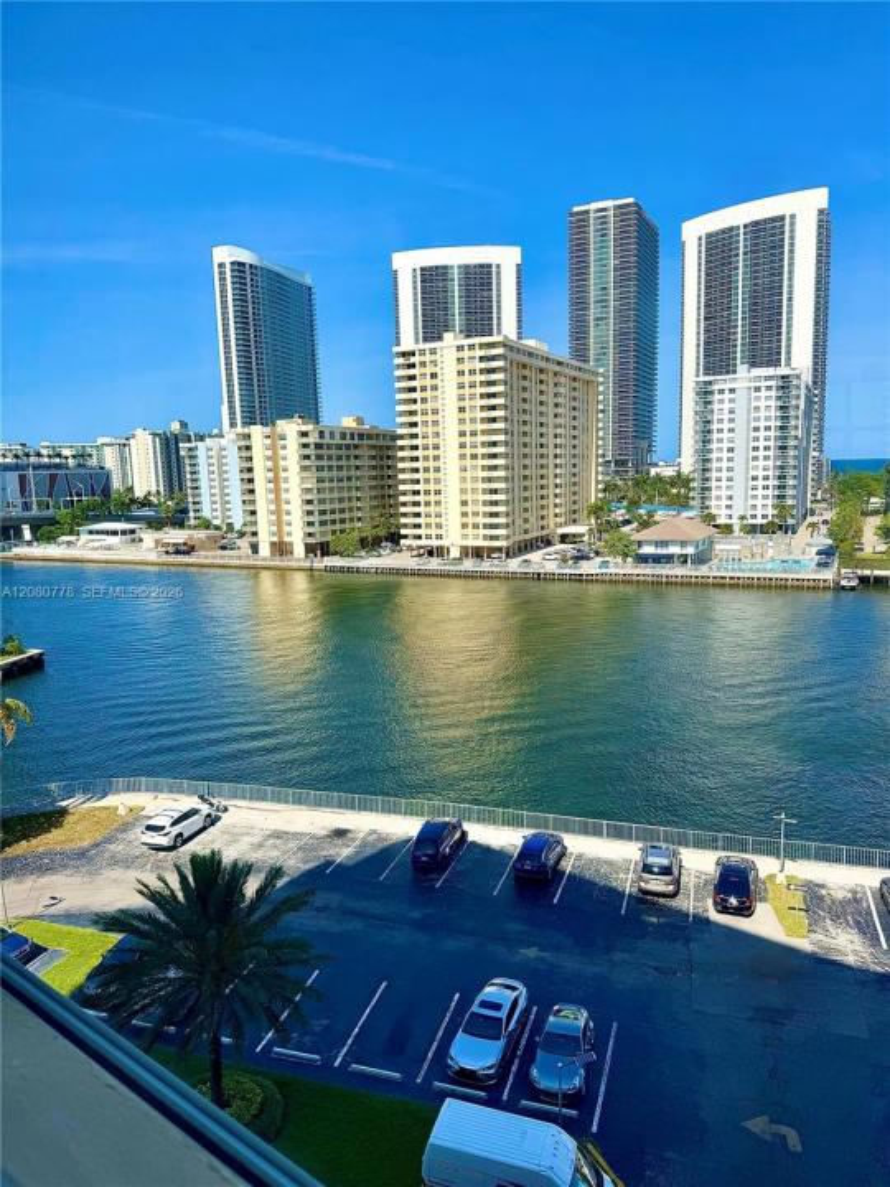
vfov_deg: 71.6
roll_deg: +1.6
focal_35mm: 24
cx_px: 445
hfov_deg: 56.8
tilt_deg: -9.8
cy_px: 594
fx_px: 823
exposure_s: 1/5814
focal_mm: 6.76
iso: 80
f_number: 1.78
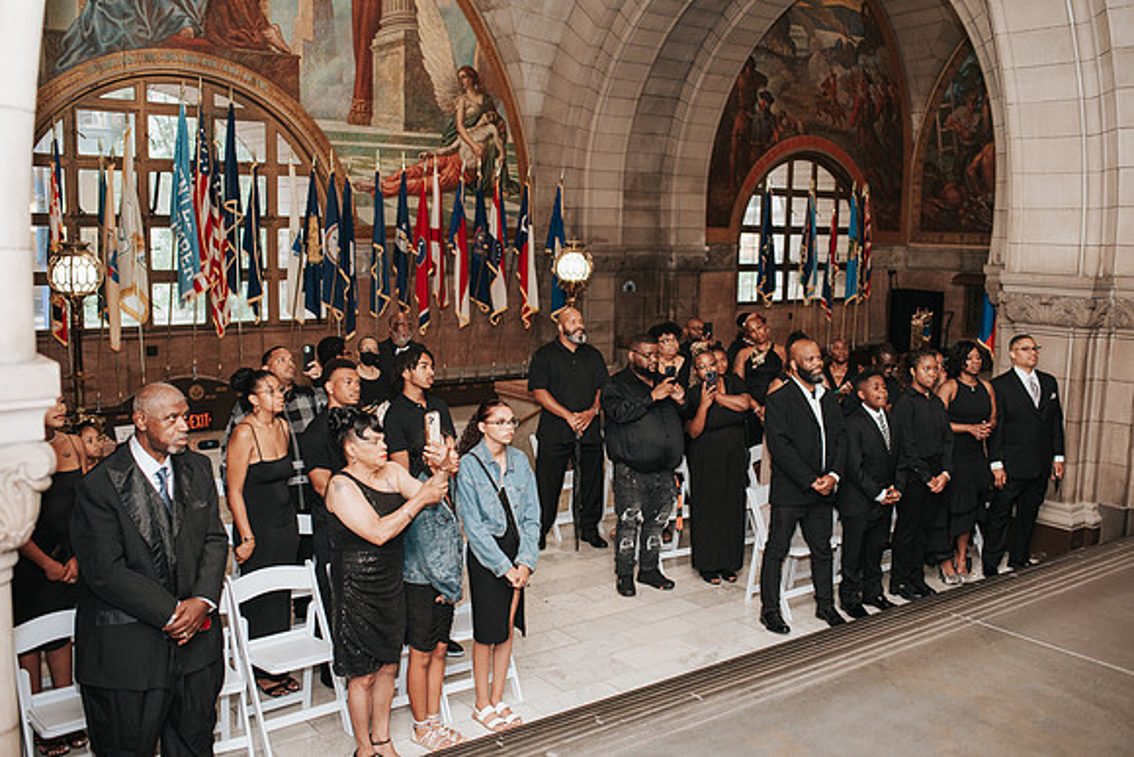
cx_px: 567
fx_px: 1103
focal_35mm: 35
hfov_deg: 54.4
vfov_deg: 37.9
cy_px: 378
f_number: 3.2
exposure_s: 1/125
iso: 1000
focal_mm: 35
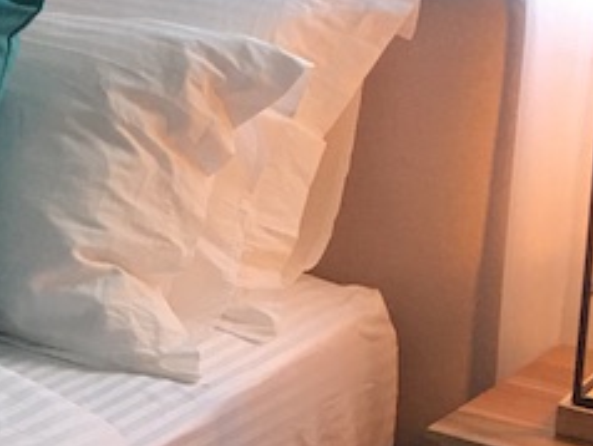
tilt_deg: -9.3
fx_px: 2504
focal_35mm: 146
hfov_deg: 11.9
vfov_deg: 10.1
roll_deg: +0.2
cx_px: -638
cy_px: -57
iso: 32
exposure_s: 1/33
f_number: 2.2
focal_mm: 4.15
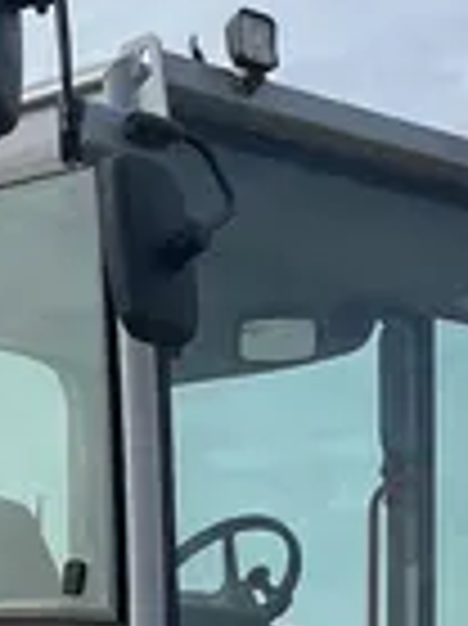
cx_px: -162
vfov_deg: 13.0
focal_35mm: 137
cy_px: 1124
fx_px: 2473
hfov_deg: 10.5
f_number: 1.6
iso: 50
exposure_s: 1/4016
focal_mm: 5.1
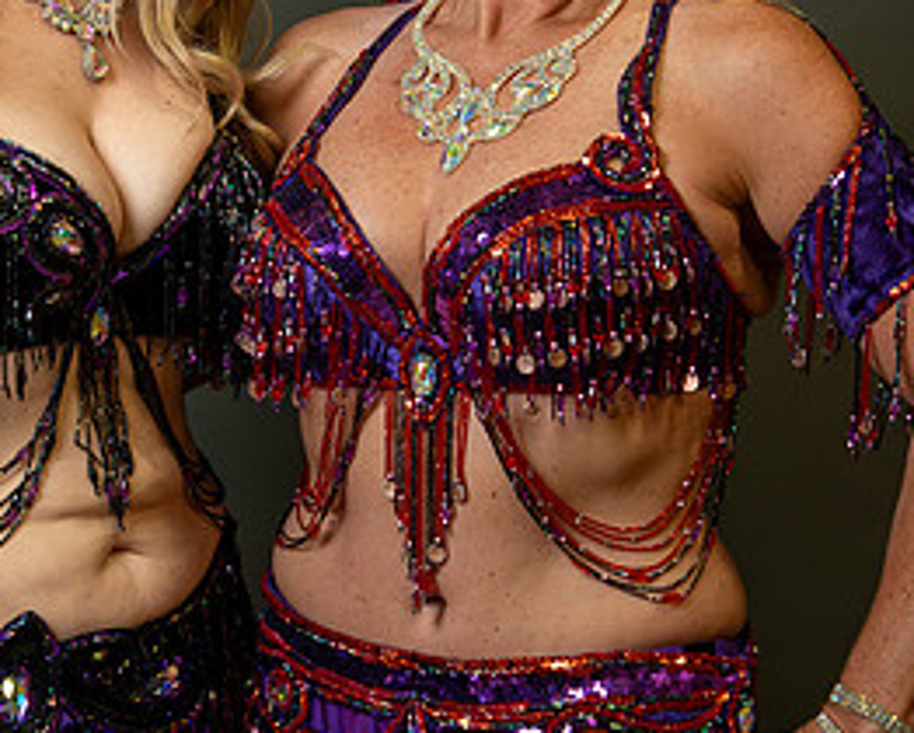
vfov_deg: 11.9
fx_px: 3519
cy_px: 208
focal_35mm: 130
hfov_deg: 14.8
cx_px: 259
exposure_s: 1/200
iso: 3200
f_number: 5.6
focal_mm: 52
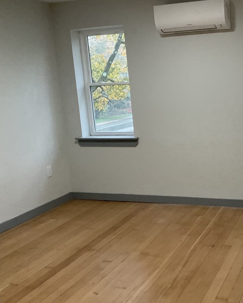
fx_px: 378
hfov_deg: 33.8
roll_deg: +2.0
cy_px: 138
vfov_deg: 43.8
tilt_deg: -7.0
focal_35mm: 42
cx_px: 218
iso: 200
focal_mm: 3
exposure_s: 1/60
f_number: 1.8
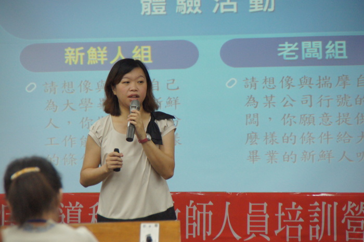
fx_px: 2729
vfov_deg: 5.1
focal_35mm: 270
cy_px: 121
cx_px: 182
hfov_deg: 7.6
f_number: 6.3
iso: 1600
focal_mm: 180
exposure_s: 1/80
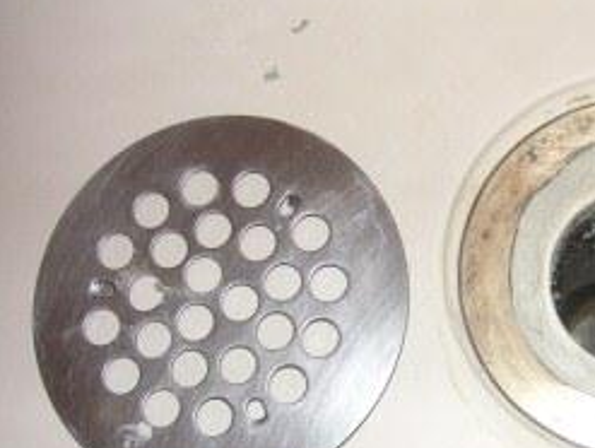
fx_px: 1153
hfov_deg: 28.2
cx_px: 499
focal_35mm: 67
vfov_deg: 21.9
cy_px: 306
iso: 160
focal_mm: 6.1
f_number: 2.8
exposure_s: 1/45
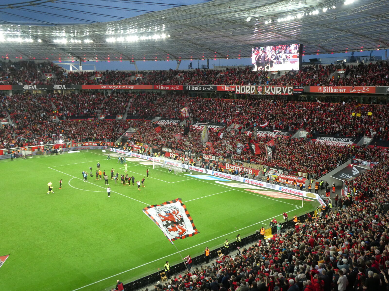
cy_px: 146
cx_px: 194
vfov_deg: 40.7
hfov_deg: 52.6
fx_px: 393
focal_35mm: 35
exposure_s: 1/80
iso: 400
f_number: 3.7
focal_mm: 6.3
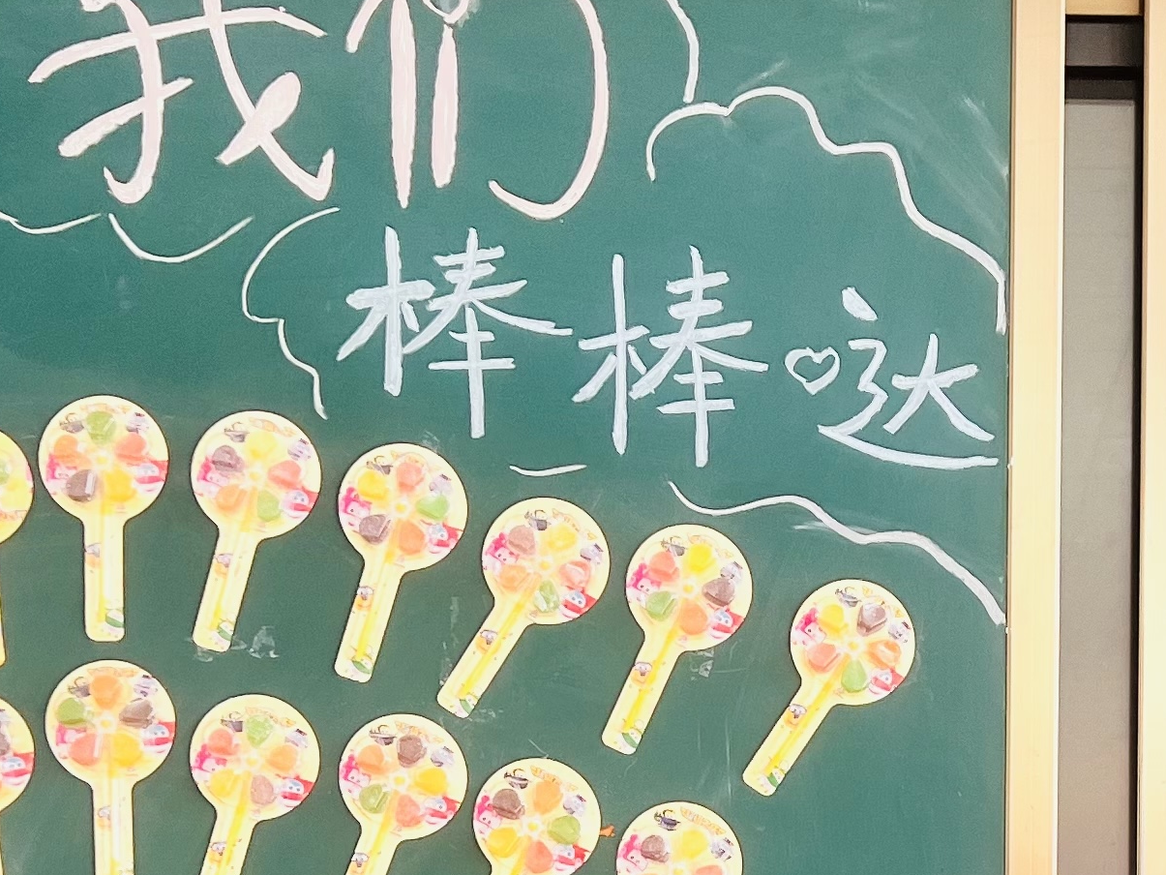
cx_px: 1039
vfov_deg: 16.4
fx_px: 2931
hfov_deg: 22.0
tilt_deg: -1.9
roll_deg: -0.4
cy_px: 1005
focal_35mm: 87
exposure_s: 1/121
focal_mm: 5.7
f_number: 1.5
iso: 64
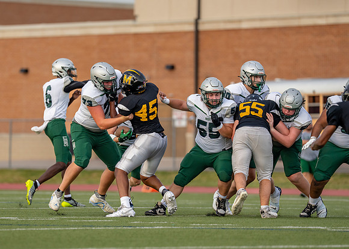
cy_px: 129
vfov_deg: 4.5
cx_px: 118
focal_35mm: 317
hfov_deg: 6.4
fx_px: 3145
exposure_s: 1/2000
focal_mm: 200
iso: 500
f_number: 2.8
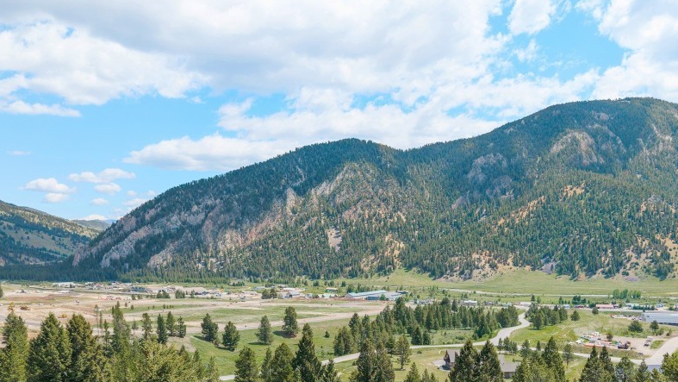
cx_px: 388
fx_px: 611
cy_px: 325
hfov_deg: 57.8
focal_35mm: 34
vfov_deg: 33.3
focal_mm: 8.67
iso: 310
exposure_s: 1/3000
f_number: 1.8
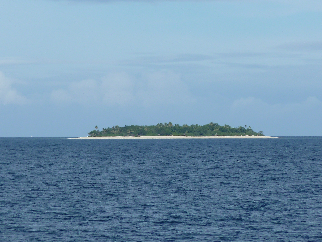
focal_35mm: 399
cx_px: 161
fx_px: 3712
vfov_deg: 3.7
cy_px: 121
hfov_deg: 5.0
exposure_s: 1/640
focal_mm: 49.2
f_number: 5.6
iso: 80
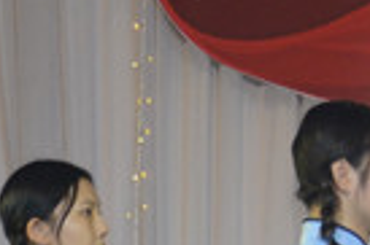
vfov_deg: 2.9
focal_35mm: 472
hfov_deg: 4.3
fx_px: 4845
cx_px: 983
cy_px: 361
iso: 800
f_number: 4.8
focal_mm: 48
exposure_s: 1/100
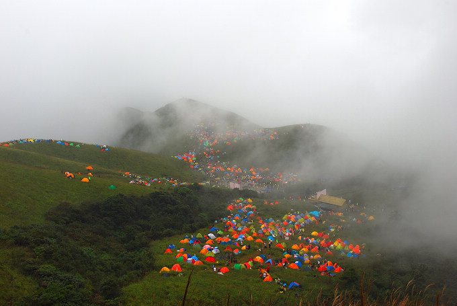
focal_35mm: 39
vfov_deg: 34.3
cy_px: 153
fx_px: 496
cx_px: 228
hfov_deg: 49.5
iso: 100
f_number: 9.5
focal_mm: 26
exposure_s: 1/90
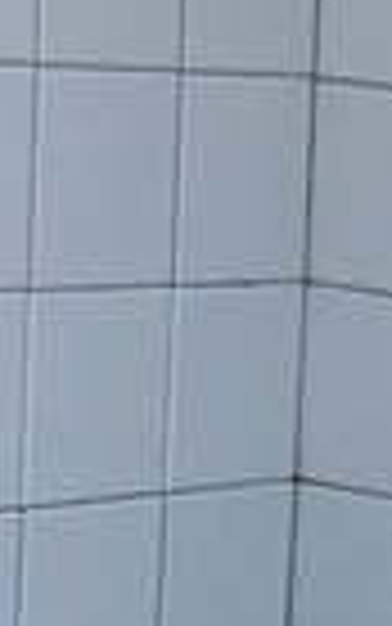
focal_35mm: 214
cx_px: 879
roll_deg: -6.5
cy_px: 775
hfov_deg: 5.9
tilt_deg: -13.9
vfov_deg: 9.6
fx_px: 3654
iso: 32
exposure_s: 1/283
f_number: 1.5
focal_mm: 5.7
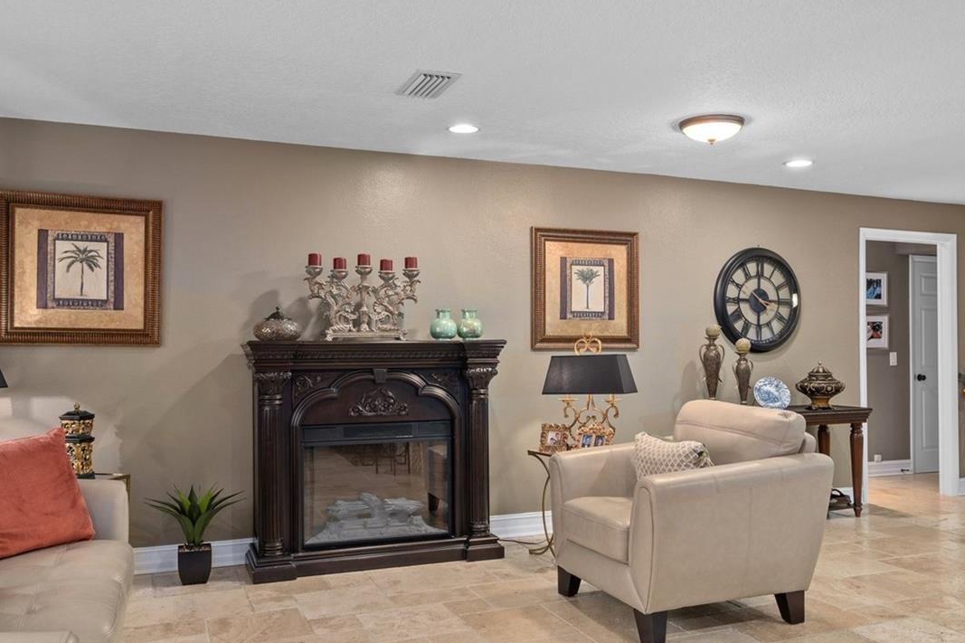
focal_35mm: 30
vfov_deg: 43.5
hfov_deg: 61.9
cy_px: 363
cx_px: 507
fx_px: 804
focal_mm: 20
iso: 320
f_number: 8
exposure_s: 1/1.25
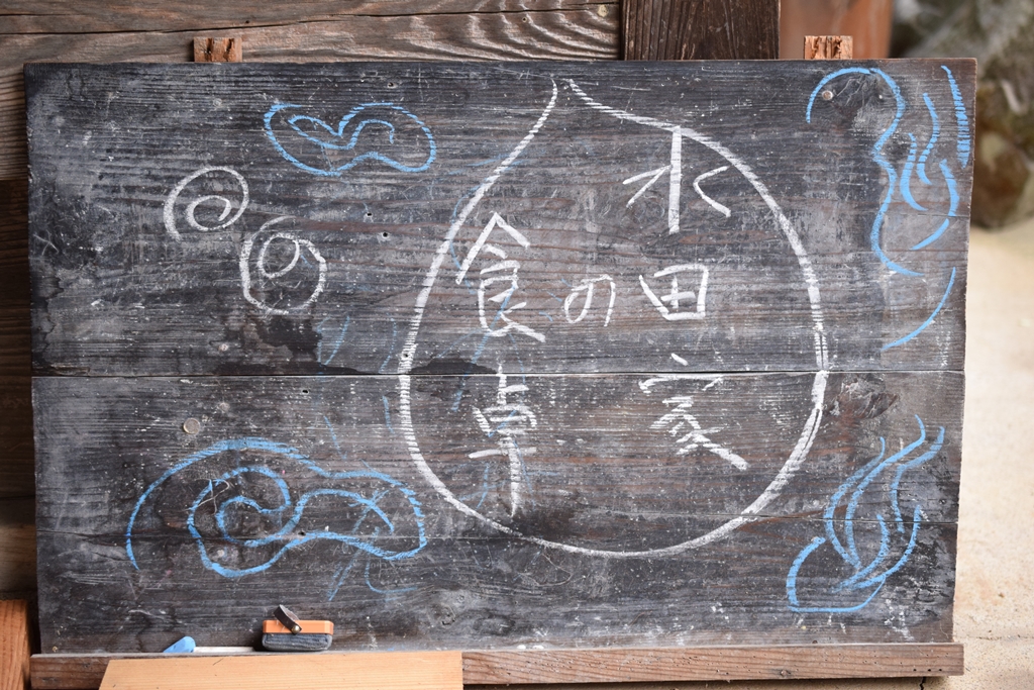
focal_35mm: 60
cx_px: 517
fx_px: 1723
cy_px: 345
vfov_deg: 22.6
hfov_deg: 33.4
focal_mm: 40
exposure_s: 1/500
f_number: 2.8
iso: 900
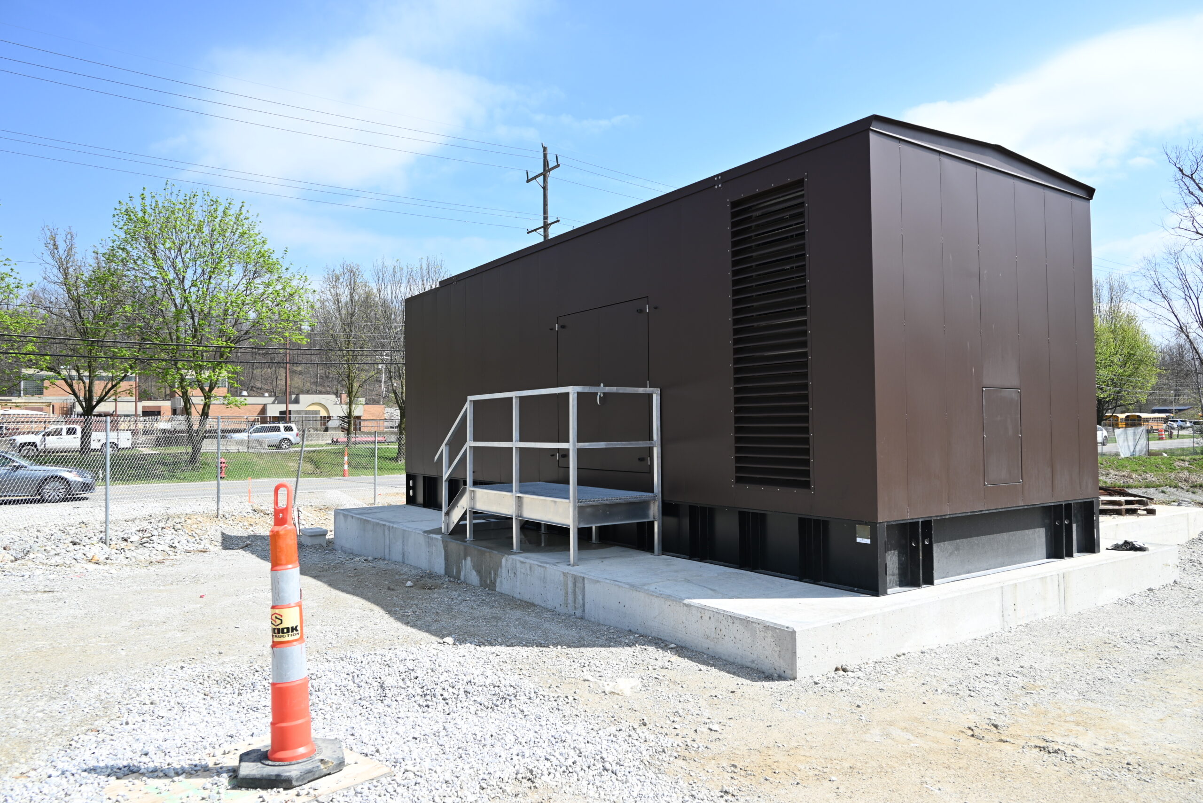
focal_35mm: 24
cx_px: 602
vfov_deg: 53.2
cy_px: 402
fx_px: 802
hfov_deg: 73.7
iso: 100
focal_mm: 24
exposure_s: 1/320
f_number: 6.3
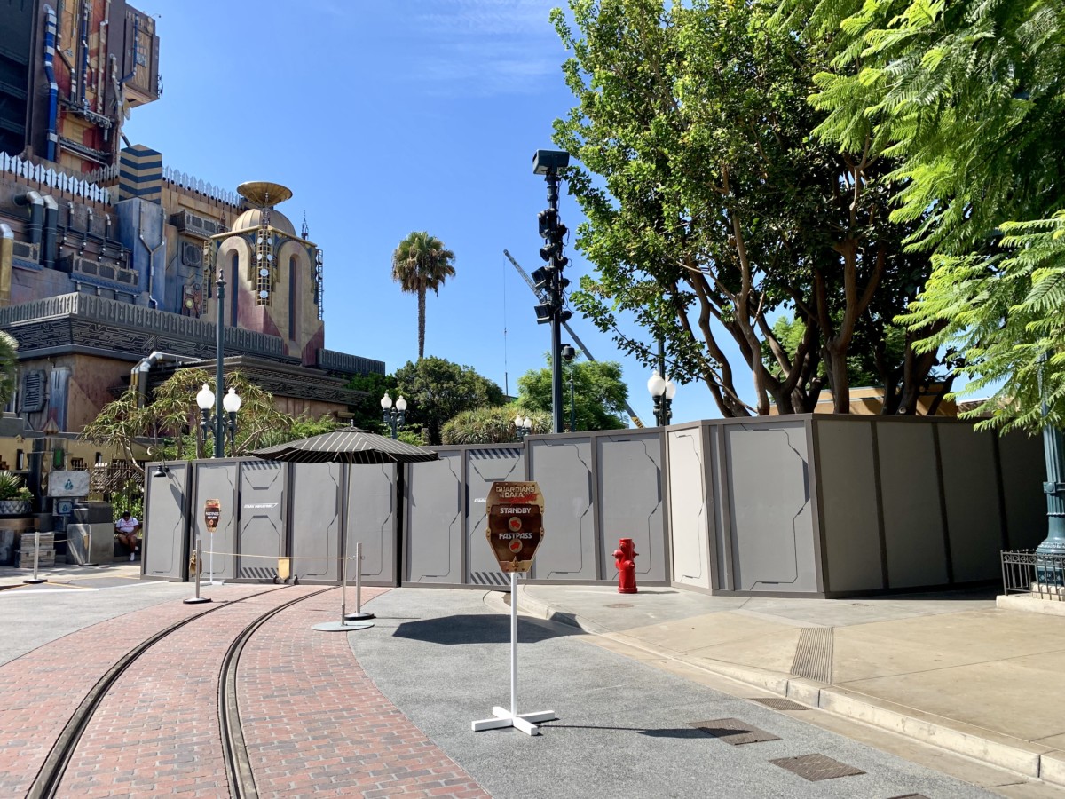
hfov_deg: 67.3
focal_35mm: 26
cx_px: 532
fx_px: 800
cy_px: 400
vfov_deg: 53.1
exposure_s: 1/1490
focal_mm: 4.25
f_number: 1.8
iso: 25
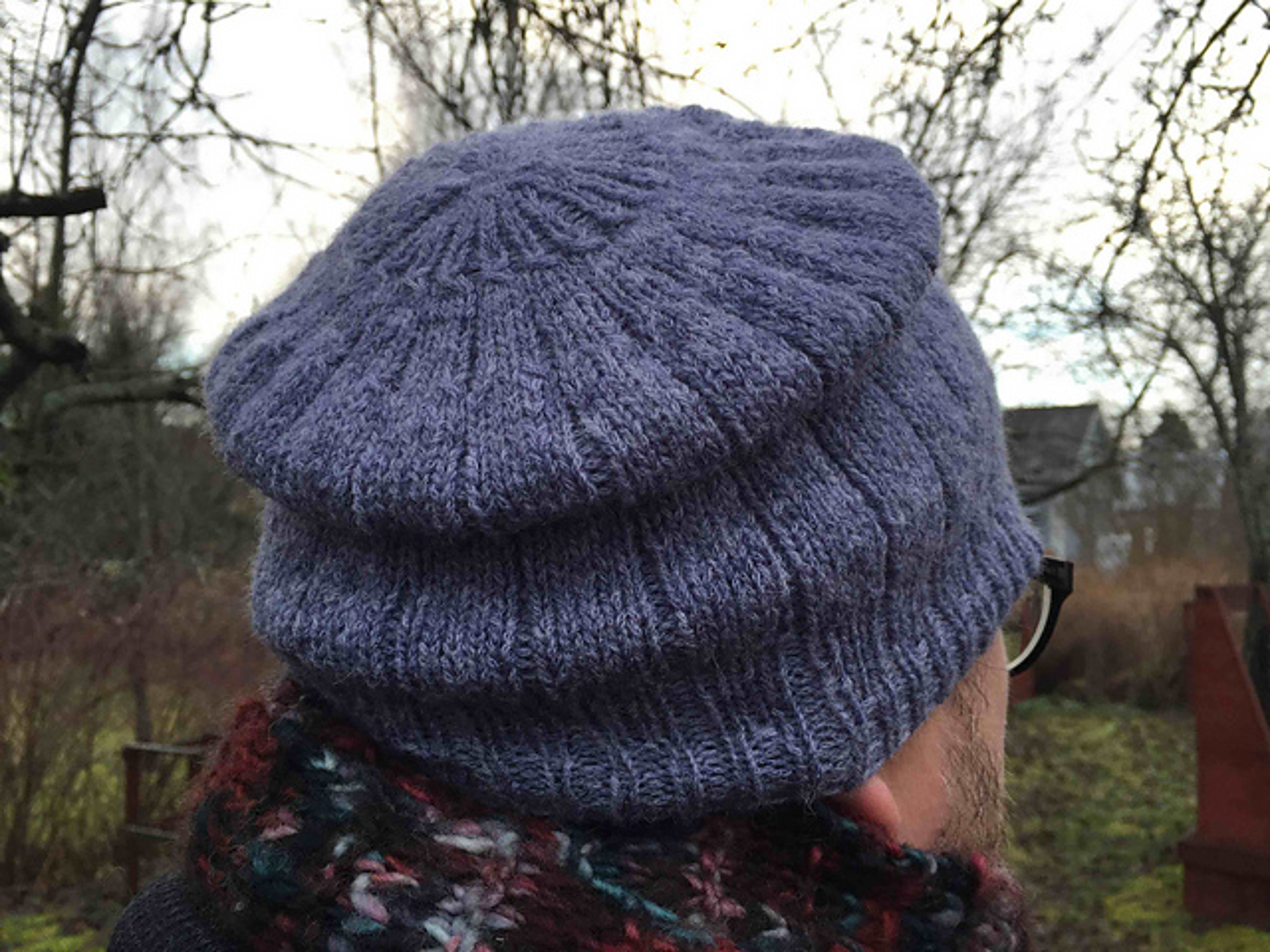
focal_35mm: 29
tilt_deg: +2.7
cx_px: 635
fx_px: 1064
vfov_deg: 48.2
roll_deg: -0.6
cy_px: 476
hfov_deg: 61.7
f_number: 2.2
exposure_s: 1/100
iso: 50
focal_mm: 4.15
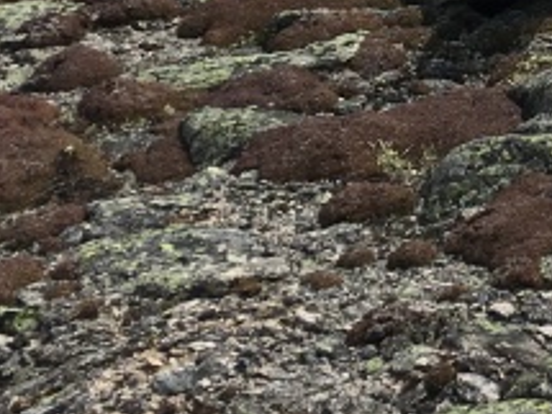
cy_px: -409
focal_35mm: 138
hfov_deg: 13.6
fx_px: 2199
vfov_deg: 10.0
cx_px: 796
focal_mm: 4.15
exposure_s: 1/2564
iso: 25
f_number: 2.2
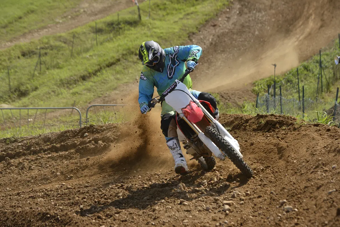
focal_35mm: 116
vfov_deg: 11.8
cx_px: 170
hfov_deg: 17.6
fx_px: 1096
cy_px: 114
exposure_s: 1/500
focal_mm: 116
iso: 100
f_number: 5.6
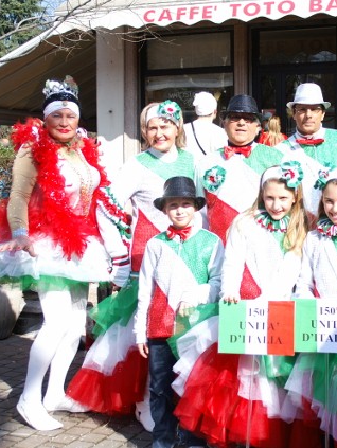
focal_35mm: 61
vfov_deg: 31.7
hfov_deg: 23.8
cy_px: 223
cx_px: 251
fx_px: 791
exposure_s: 1/500
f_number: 4.5
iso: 100
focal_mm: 28
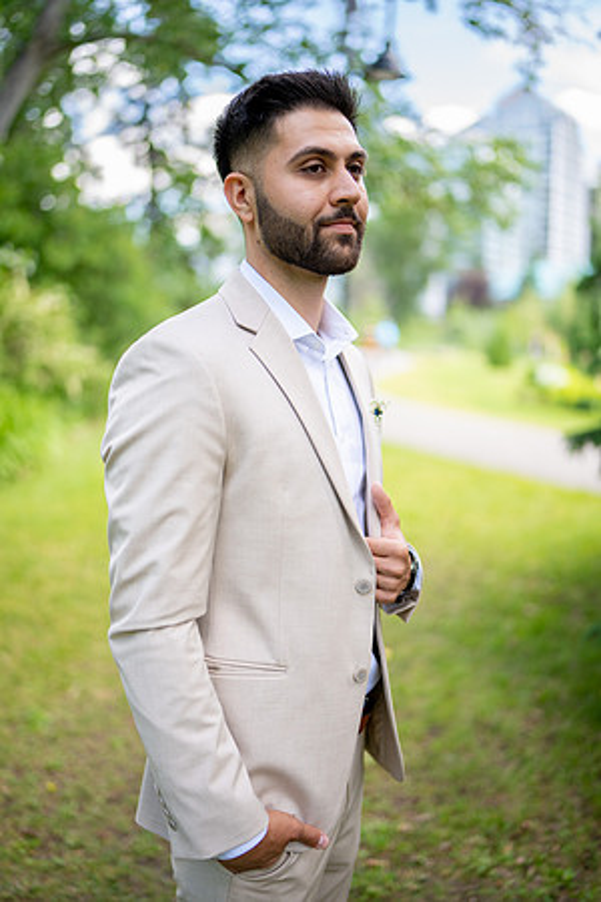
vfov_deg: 54.4
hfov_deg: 37.9
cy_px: 451
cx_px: 300
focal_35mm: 35
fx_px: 876
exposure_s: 1/1000
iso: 125
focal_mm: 35
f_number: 1.2
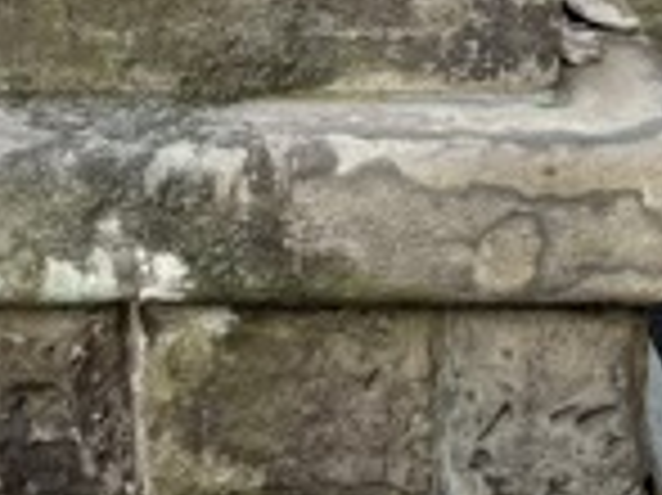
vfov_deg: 11.9
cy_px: 88
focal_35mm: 124
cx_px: 162
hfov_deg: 15.8
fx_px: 2369
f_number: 1.6
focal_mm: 5.96
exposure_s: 1/121
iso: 40
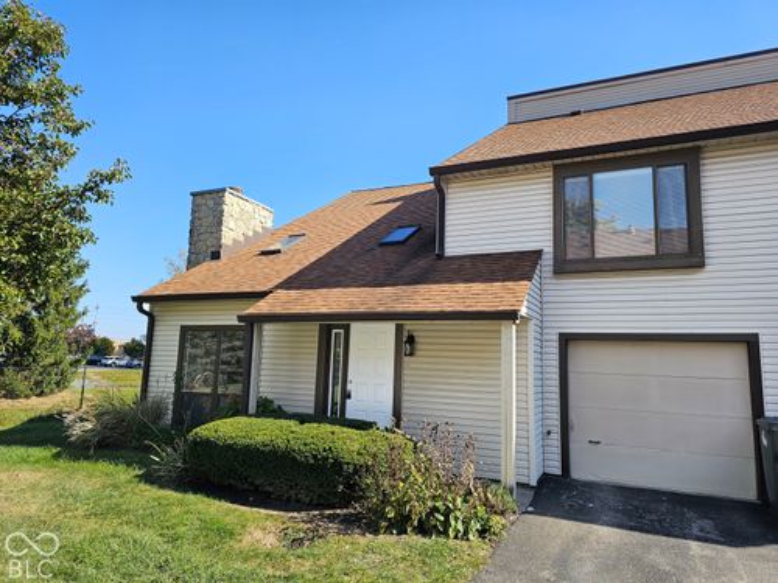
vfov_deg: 58.9
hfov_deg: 73.9
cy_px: 292
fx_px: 517
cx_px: 389
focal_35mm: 23
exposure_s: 1/370
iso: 10
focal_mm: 6.3
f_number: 1.7
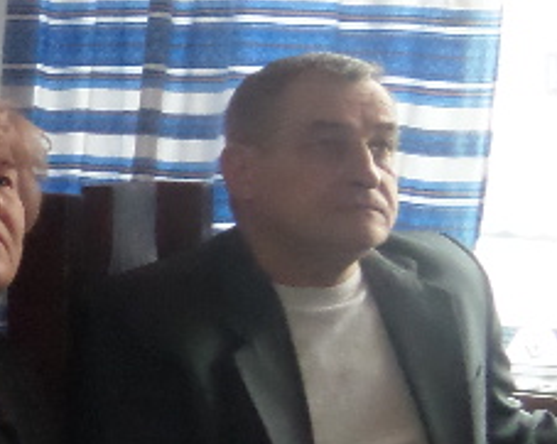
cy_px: 370
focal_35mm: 141
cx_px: -645
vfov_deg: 10.9
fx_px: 2321
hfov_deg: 11.8
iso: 400
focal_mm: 5.3
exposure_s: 1/15
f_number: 3.4
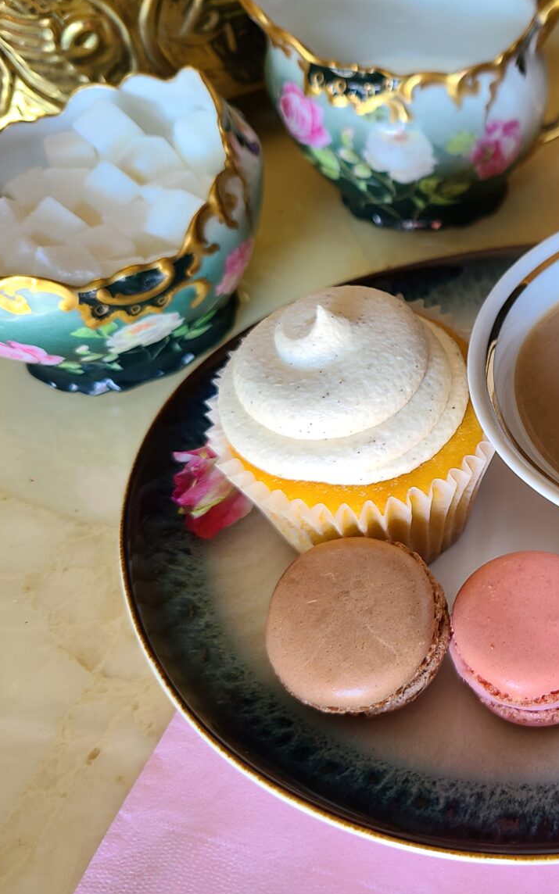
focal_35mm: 37
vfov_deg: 52.7
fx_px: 902
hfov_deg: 31.4
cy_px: 448
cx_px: 582
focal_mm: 5.4
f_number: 1.8
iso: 100
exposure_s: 1/60
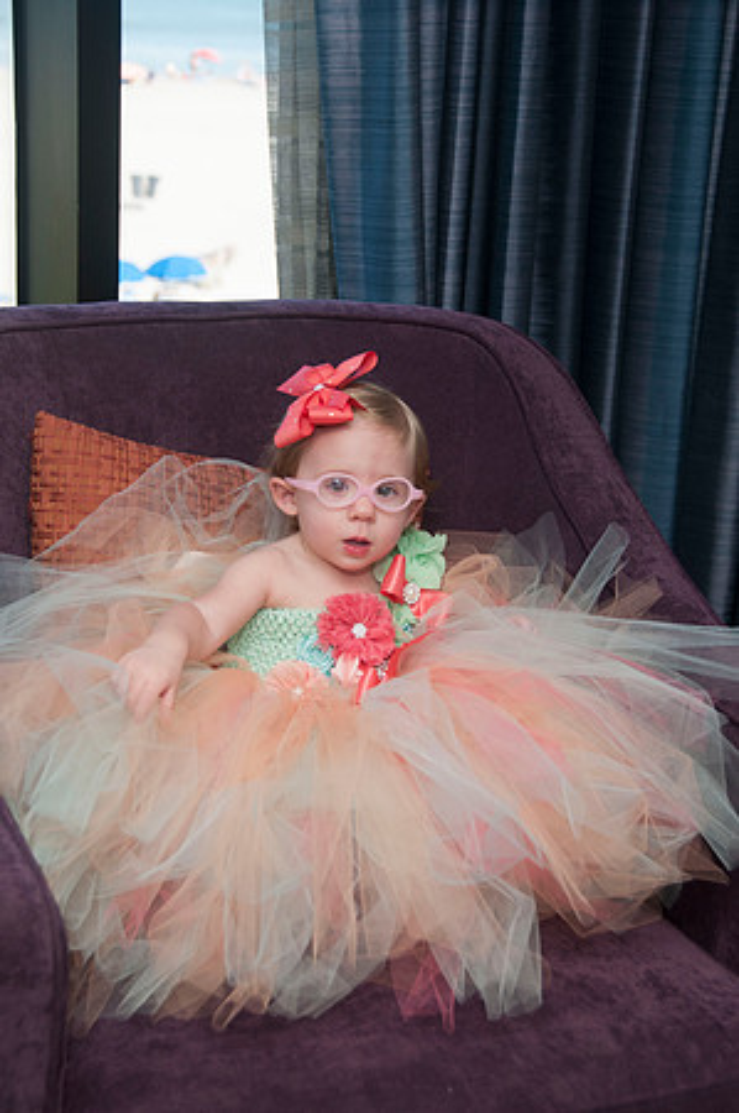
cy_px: 556
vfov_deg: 29.3
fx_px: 2129
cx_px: 370
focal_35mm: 69
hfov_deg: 19.7
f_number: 5.6
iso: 400
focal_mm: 46
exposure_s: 1/250
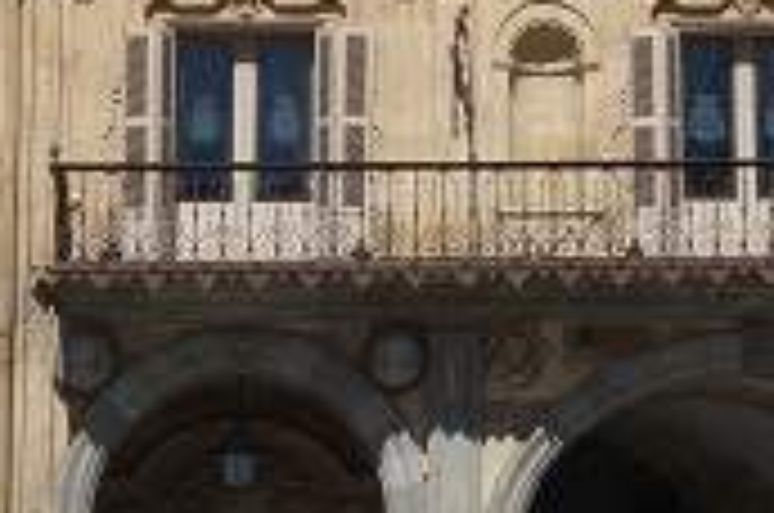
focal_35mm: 179
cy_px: -360
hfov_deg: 11.4
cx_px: 706
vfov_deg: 7.4
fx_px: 3841
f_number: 5.6
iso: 125
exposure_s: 1/800
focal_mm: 11.18
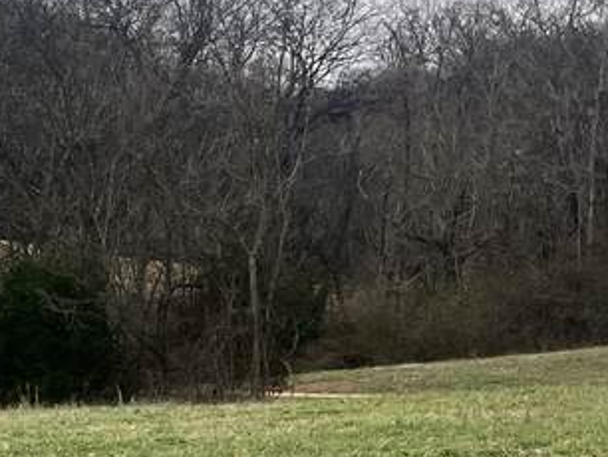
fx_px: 2057
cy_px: 354
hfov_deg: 14.7
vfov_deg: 12.6
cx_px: -499
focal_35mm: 117
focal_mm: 3.99
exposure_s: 1/2114
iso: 32
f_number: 1.8
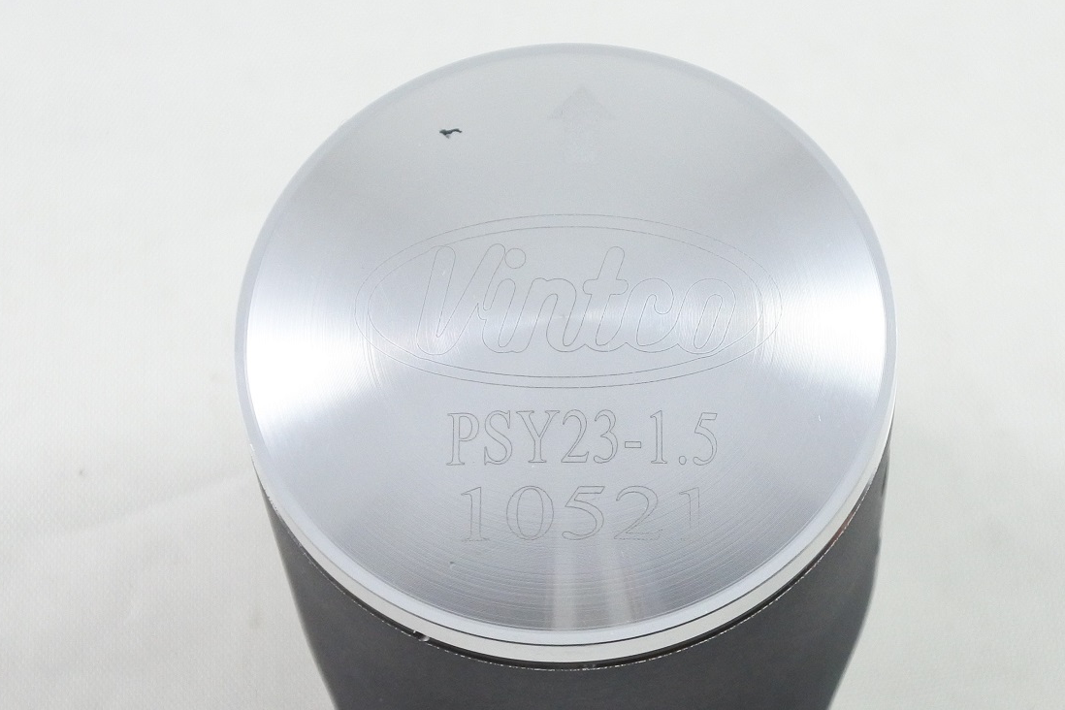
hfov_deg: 23.1
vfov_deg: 15.5
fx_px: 2603
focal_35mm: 88
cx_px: 563
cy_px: 426
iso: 800
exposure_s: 1/125
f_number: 4.5
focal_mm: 19.3
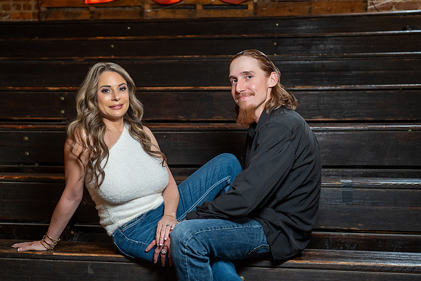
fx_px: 573
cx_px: 210
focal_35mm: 49
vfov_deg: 27.5
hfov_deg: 40.3
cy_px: 140
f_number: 4
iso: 800
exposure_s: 1/60
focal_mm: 49
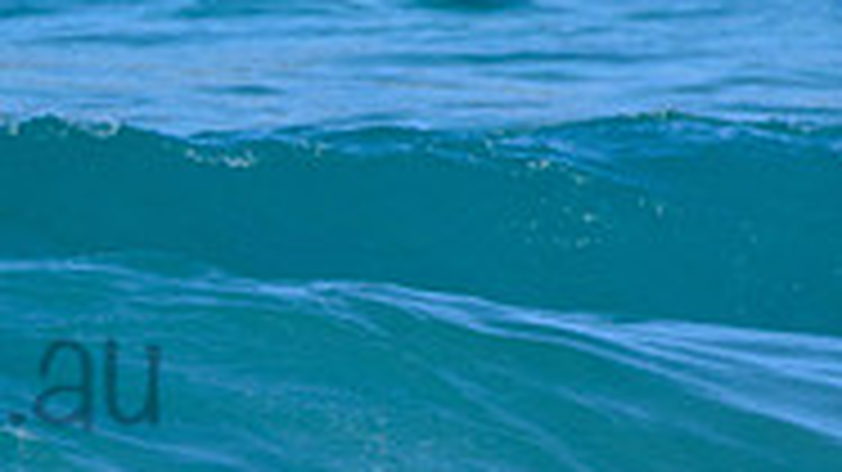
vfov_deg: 0.5
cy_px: 321
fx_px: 54297
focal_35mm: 2433
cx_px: -315
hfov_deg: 0.9
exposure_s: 1/2000
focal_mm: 500
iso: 320
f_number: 5.6
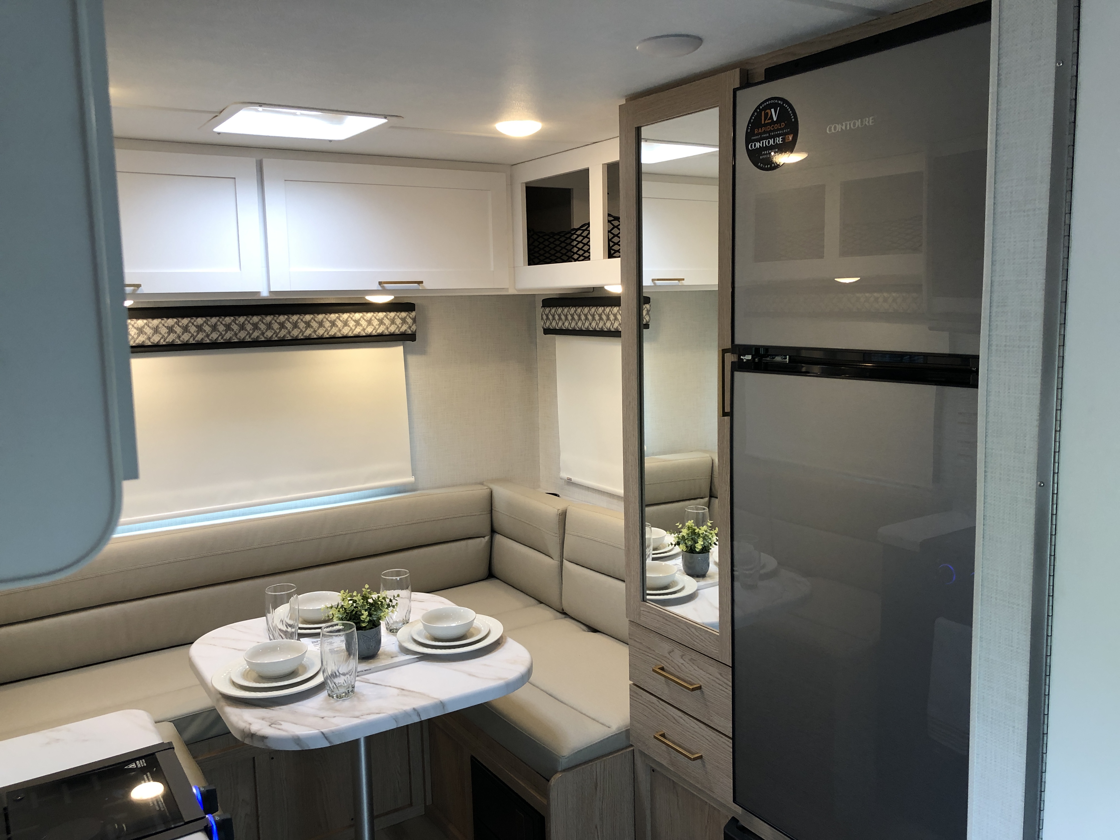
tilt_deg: -7.7
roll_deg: +4.2
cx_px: 560
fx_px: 906
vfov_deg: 49.7
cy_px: 420
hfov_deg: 63.4
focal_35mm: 28
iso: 25
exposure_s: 1/30
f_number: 1.8
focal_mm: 3.99
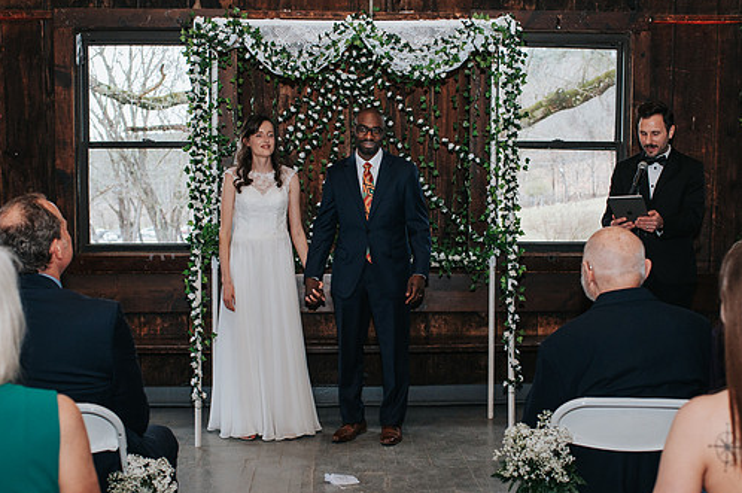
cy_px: 291
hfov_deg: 38.2
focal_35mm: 52
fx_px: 1071
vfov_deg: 25.9
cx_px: 371
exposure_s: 1/200
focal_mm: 35
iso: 1000
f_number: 3.2
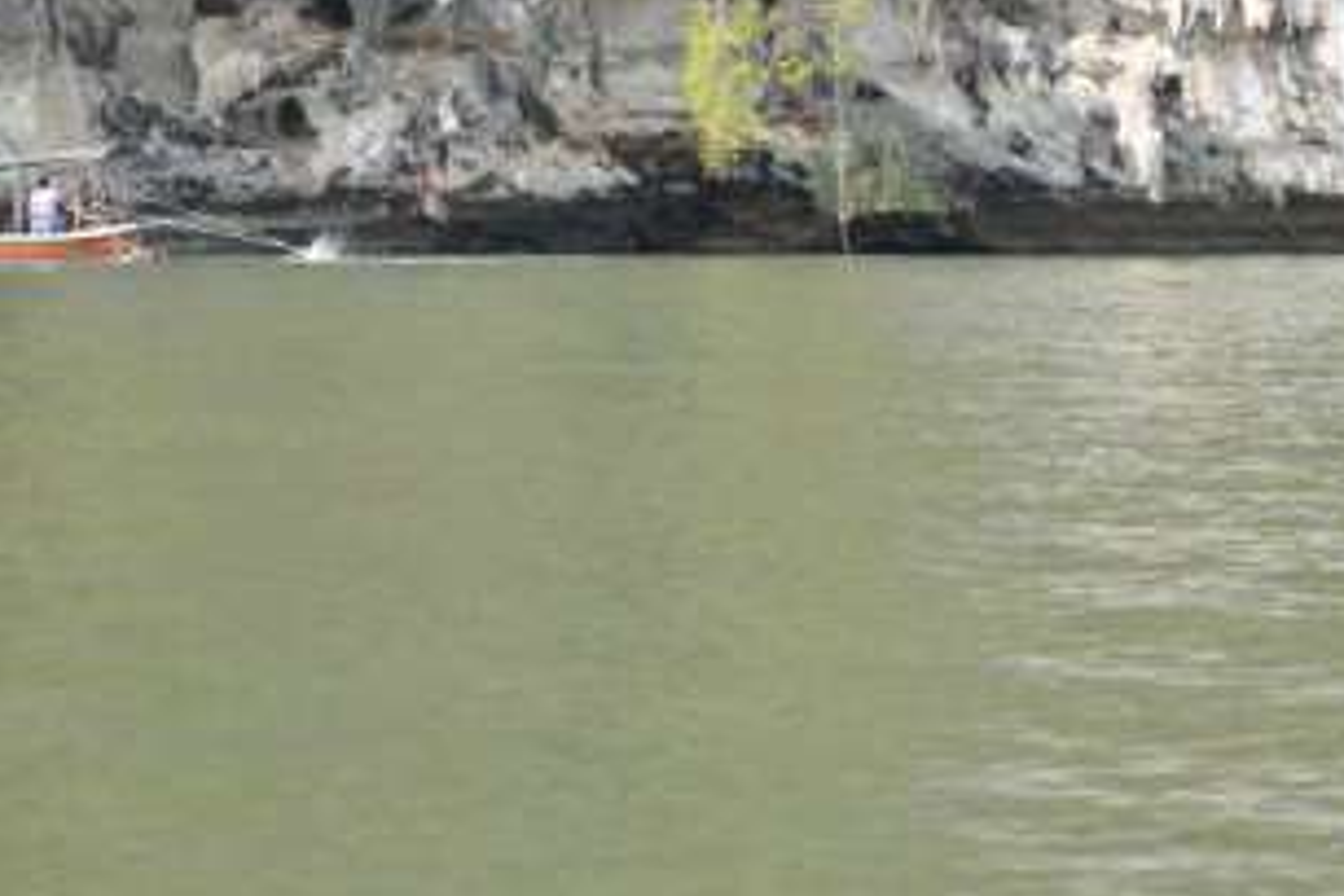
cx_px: -145
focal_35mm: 183
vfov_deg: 7.5
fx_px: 6831
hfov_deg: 11.1
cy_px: 145
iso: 100
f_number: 5
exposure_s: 1/100
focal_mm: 70
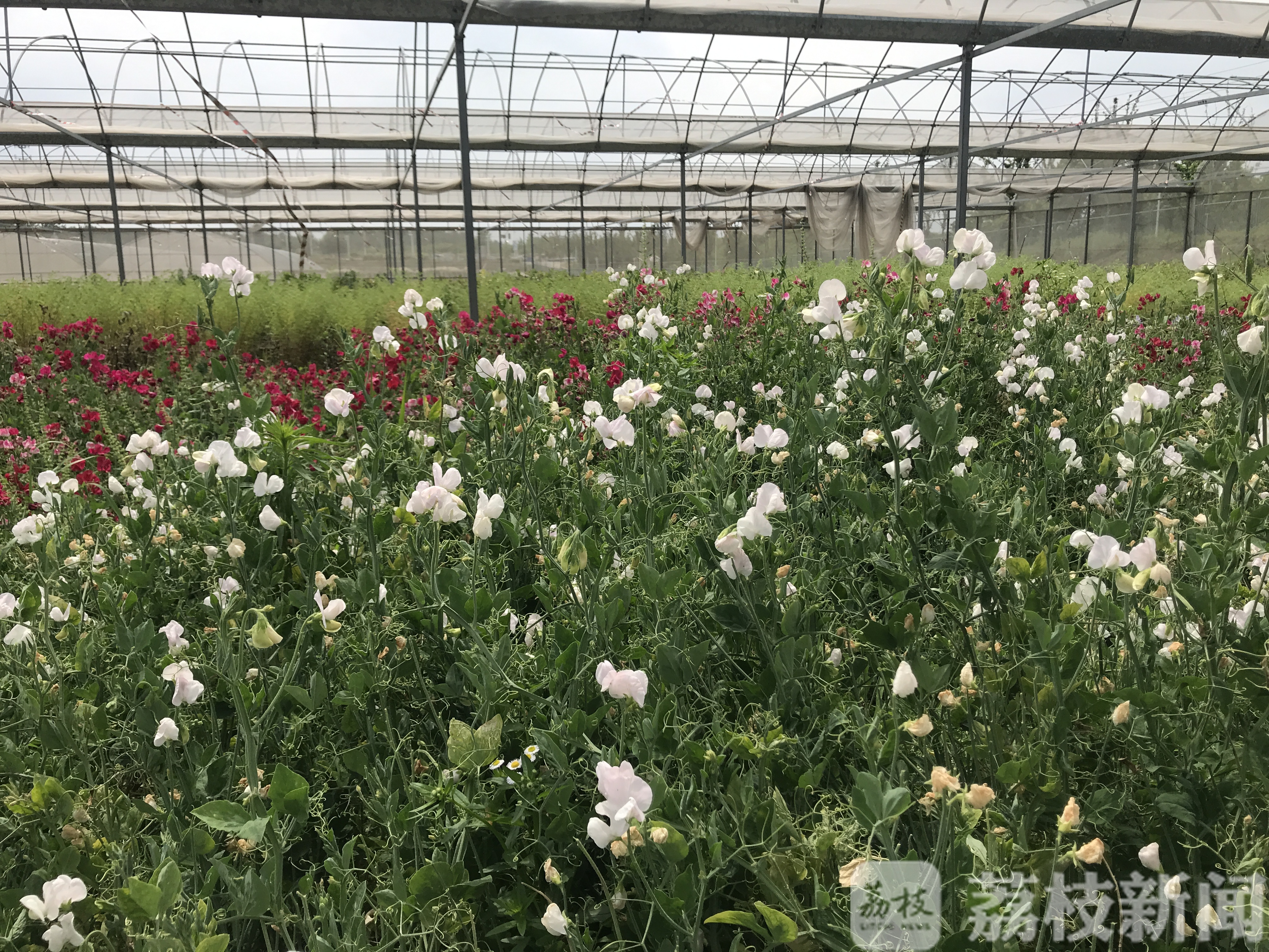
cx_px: 634
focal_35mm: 28
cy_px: 476
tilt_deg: -9.3
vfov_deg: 49.7
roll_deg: +0.7
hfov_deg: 63.4
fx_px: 1026
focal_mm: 3.99
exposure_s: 1/2037
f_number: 1.8
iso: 20
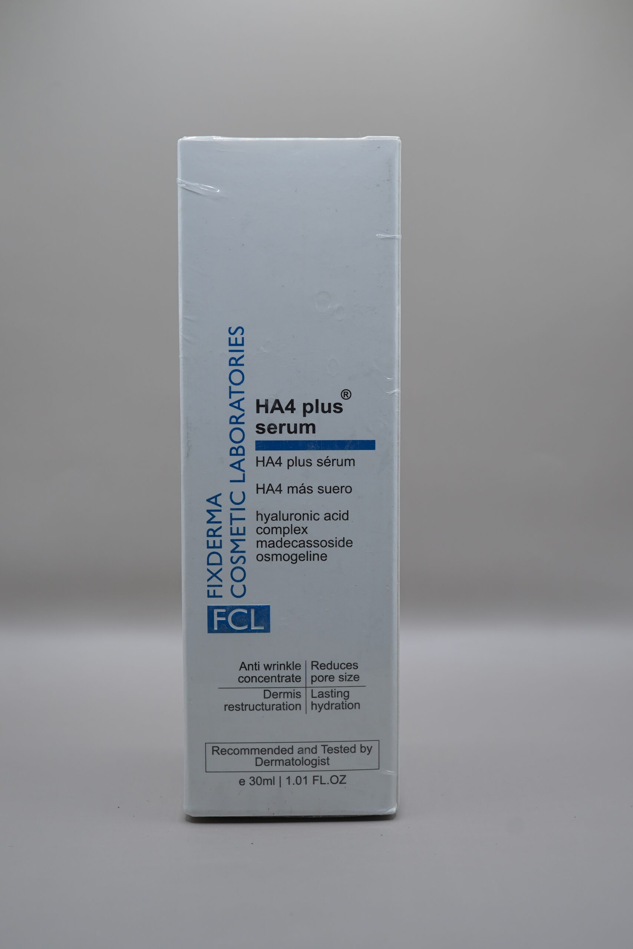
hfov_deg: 36.9
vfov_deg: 53.1
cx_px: 316
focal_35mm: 36
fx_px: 949
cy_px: 474
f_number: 6.3
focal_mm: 24
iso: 160
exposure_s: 1/80
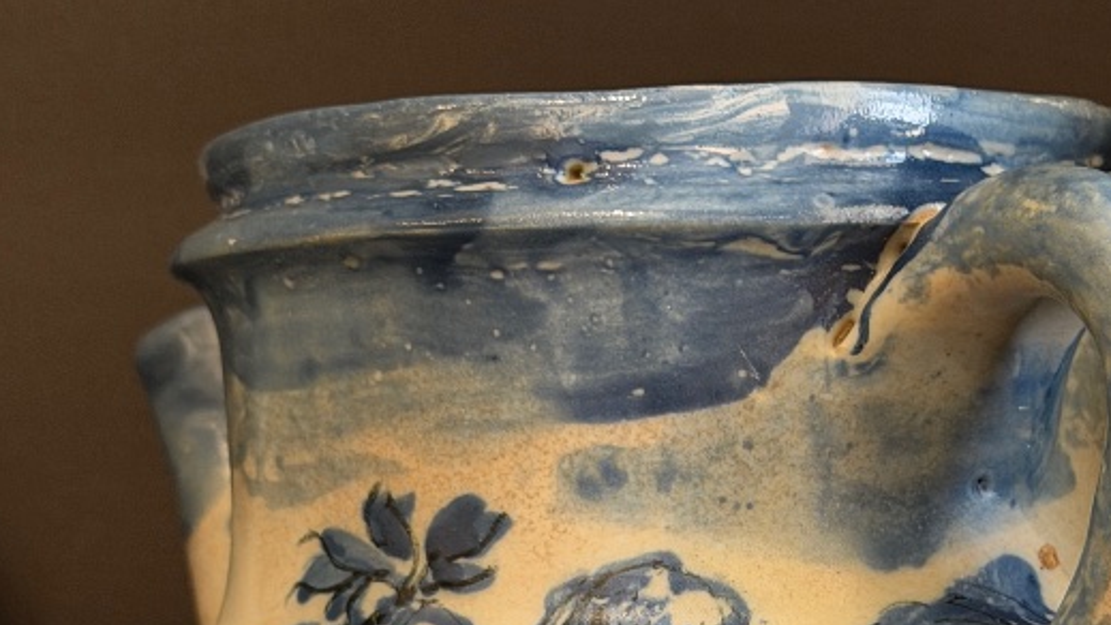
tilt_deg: -3.1
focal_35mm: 121
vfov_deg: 9.9
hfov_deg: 17.7
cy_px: 732
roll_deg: -2.1
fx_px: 3565
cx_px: 768
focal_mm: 6.76
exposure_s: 1/60
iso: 125
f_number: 1.78
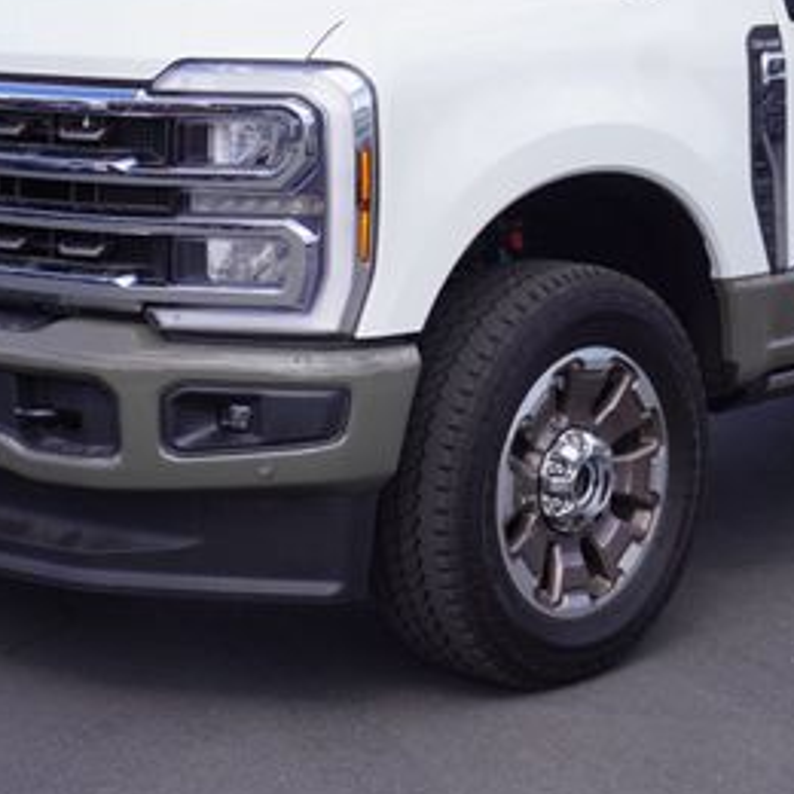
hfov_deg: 19.6
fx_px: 2284
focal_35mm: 88
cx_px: 571
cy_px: 244
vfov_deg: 19.6
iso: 100
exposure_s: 1/125
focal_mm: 28
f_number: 9
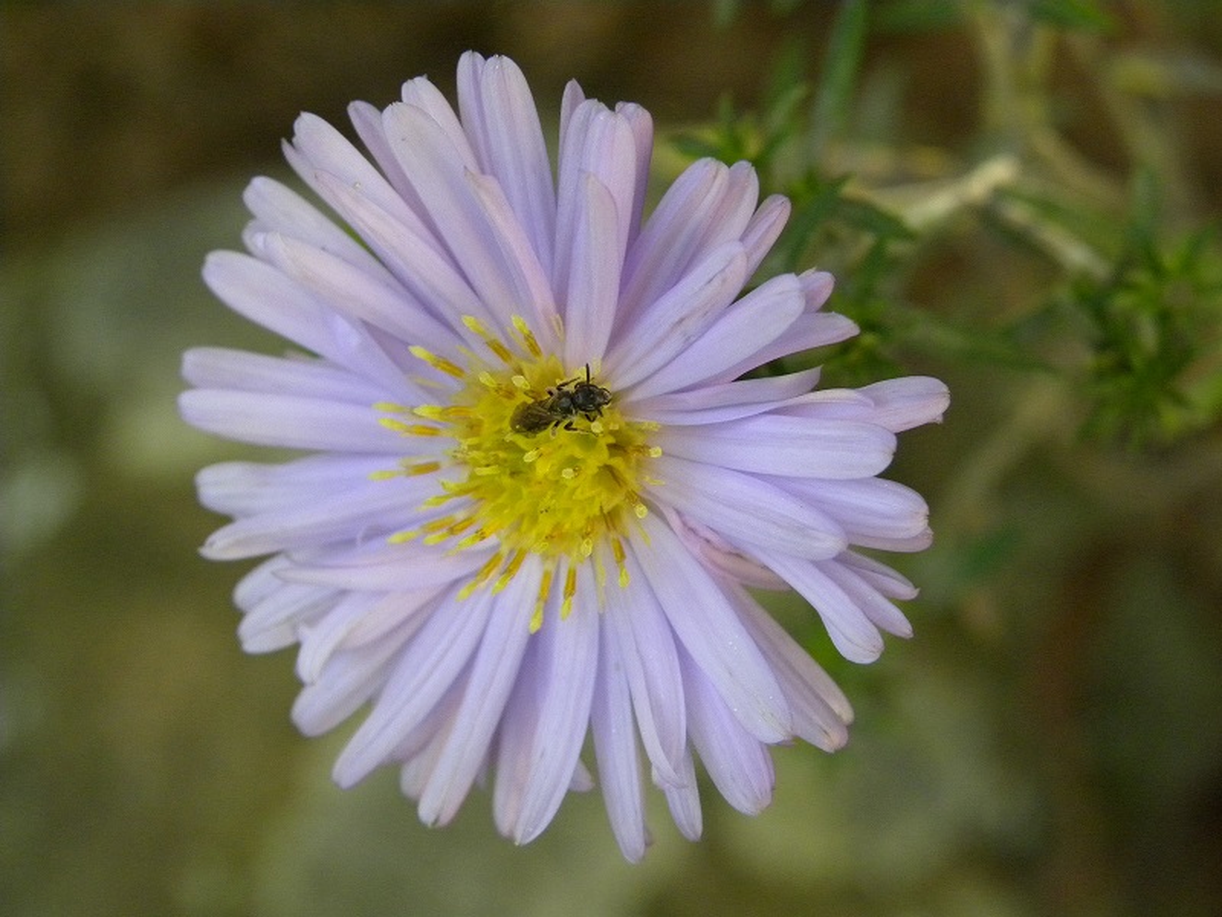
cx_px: 611
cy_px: 458
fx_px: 3707
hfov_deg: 18.7
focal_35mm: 105
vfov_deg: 14.1
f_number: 4
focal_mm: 18.8
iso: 400
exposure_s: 1/267
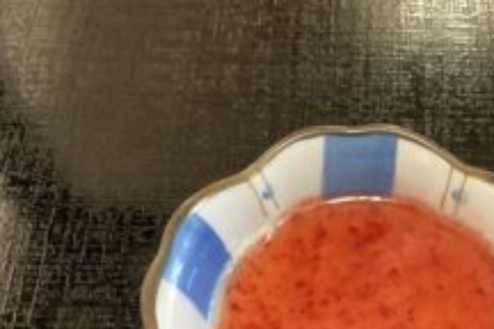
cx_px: 367
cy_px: 307
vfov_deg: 23.4
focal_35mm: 56
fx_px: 768
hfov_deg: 34.9
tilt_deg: -65.0
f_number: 2.4
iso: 500
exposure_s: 1/30
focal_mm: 3.3
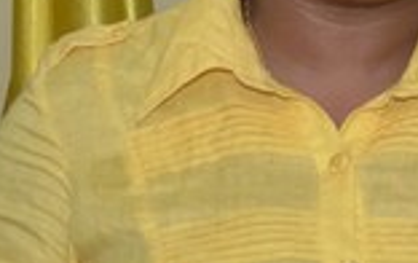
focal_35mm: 250
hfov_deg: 8.3
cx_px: 410
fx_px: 2852
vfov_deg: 5.3
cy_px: 169
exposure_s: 1/320
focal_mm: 12.1
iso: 200
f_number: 5.6
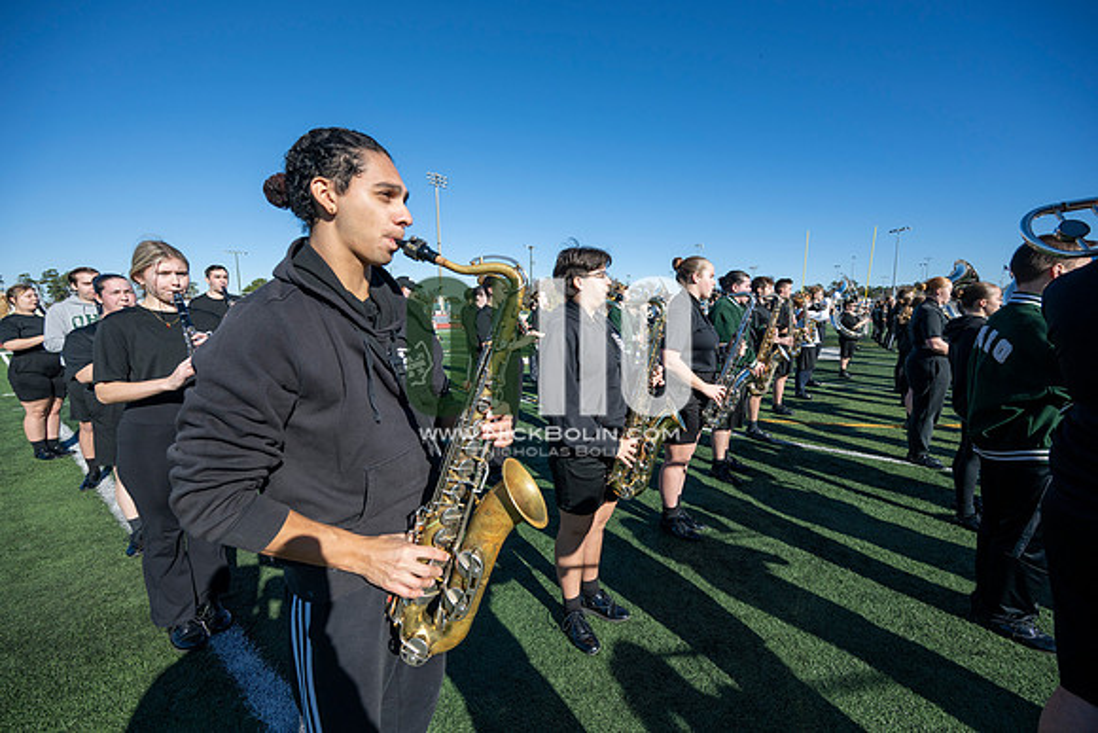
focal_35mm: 14
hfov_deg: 104.2
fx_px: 427
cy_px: 366
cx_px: 549
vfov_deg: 81.2
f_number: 5
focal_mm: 14
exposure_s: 1/2000
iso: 320
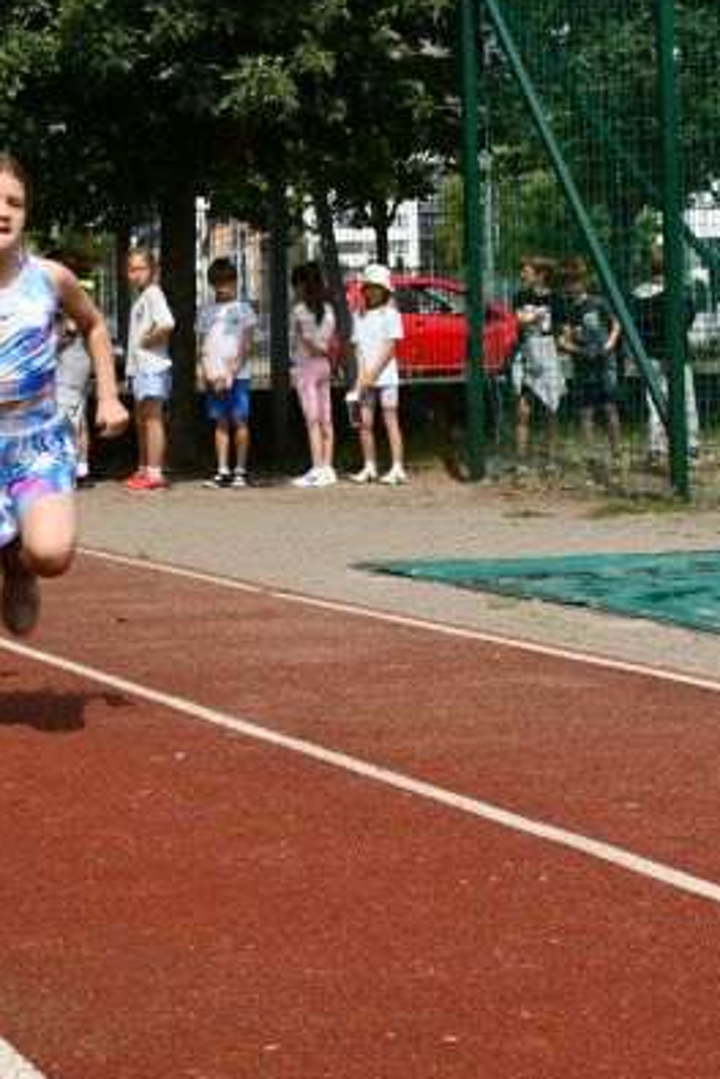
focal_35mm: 91
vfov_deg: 21.8
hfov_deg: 14.9
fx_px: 2730
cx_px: 117
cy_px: 101
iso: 100
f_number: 9
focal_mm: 27
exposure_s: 1/323
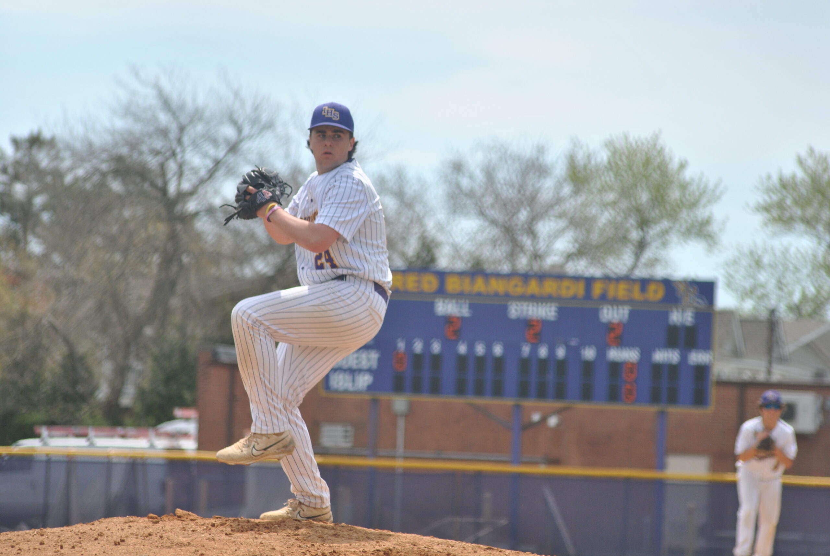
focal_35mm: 225
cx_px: 415
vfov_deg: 6.1
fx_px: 5194
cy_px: 278
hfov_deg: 9.1
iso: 200
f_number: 4.5
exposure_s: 1/1000
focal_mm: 150
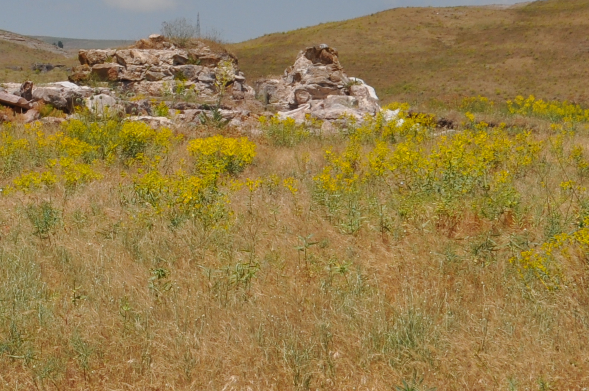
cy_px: 119
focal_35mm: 169
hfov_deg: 11.9
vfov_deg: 8.1
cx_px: -127
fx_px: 2762
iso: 200
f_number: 11
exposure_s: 1/500
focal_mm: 36
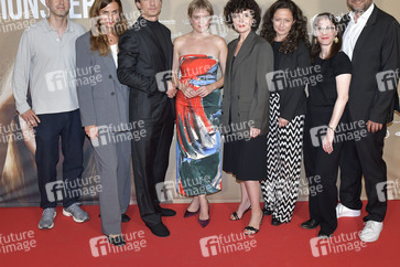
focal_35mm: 36
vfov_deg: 36.7
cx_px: 199
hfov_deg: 53.1
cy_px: 106
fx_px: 400
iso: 1250
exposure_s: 1/200
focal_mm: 29
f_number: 6.3
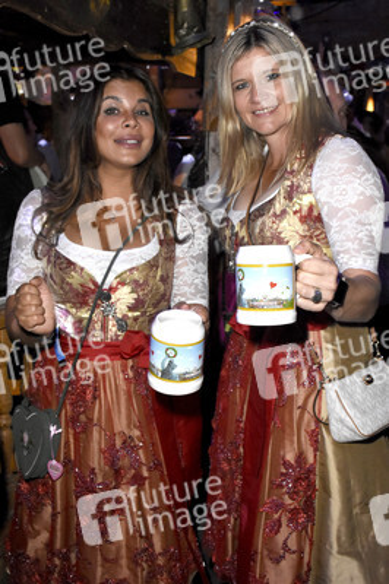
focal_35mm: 40
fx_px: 658
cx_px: 194
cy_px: 292
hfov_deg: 33.0
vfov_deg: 48.0
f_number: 6.3
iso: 3200
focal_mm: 27
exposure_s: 1/60
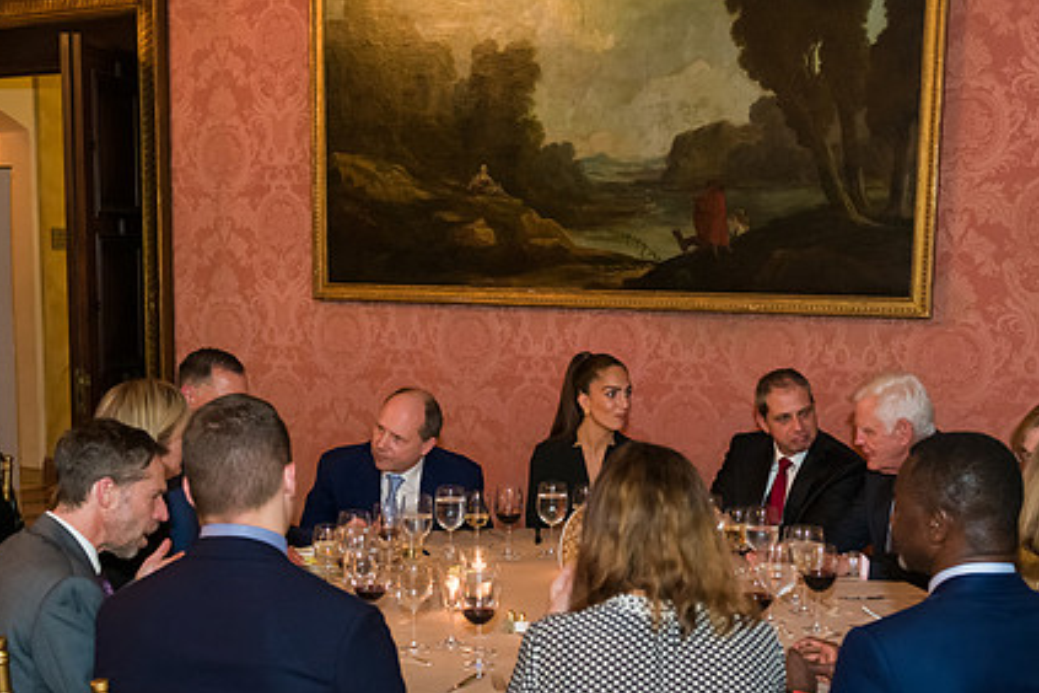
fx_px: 1385
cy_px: 446
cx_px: 518
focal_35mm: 48
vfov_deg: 27.9
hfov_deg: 41.1
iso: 3200
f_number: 4
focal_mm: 35
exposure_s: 1/80
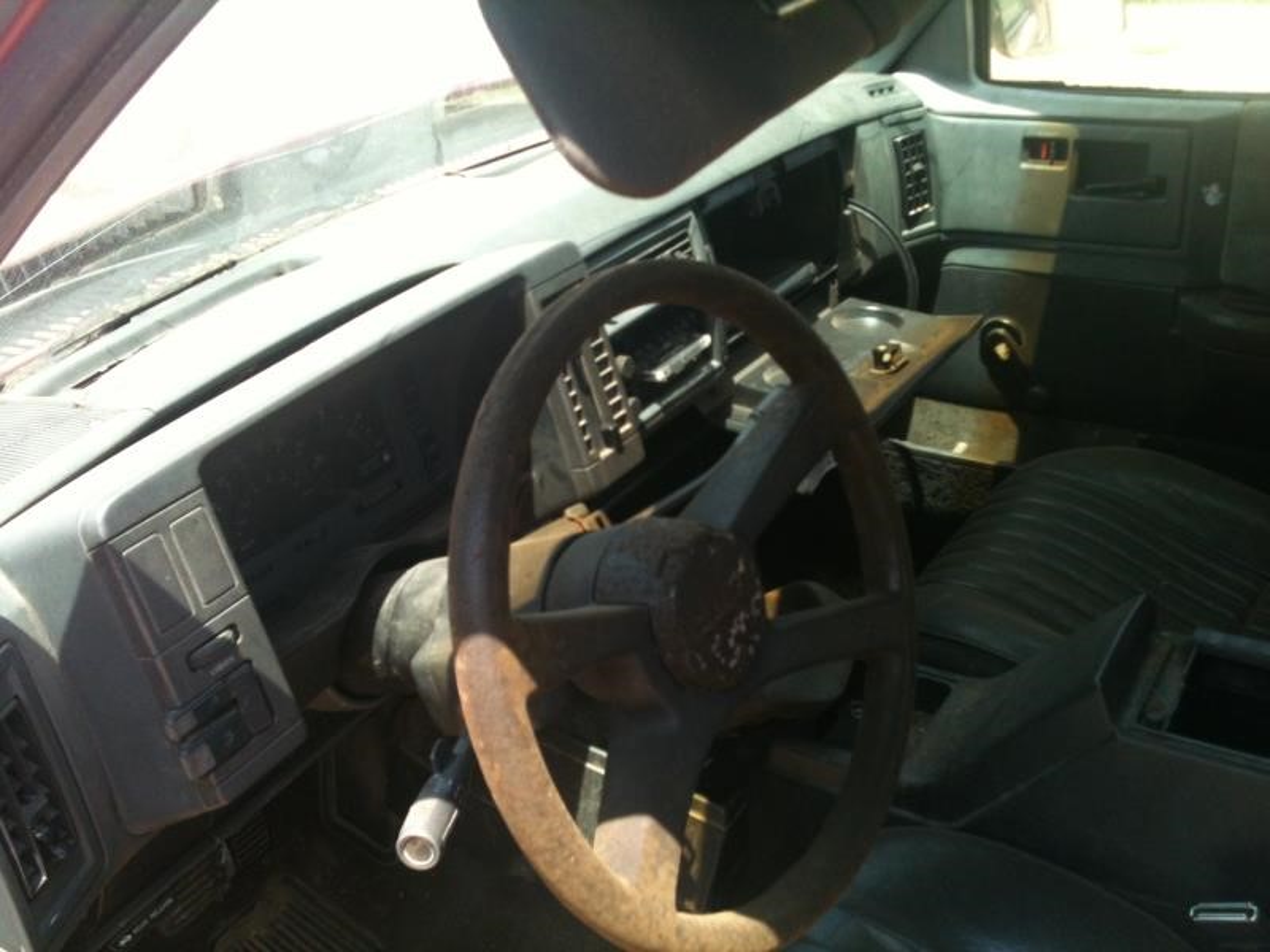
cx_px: 635
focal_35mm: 35
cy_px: 476
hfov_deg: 52.6
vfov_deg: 40.7
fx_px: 1284
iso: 64
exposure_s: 1/225
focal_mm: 3.85
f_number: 2.8
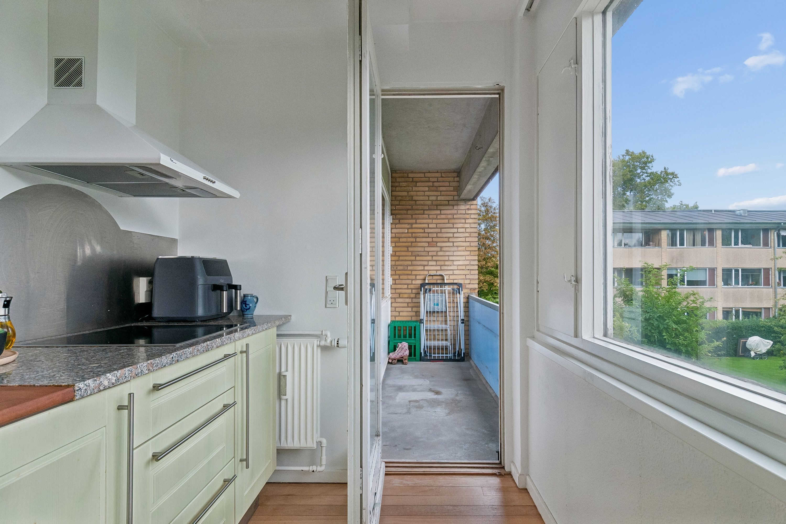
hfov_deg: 90.0
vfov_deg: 67.4
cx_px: 393
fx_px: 393
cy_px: 262
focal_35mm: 18
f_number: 10
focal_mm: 12
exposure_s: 1/100
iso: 200
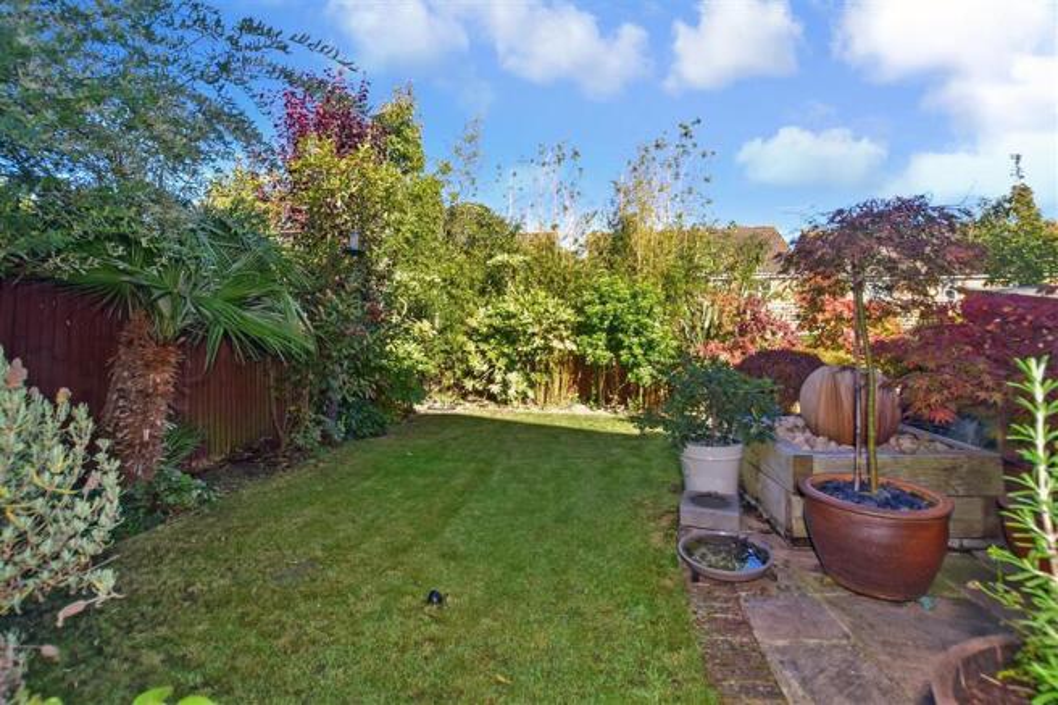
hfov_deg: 100.4
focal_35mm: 15
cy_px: 352
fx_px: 441
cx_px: 529
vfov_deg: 77.3
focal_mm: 10
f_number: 7.1
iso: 100
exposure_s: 1/100
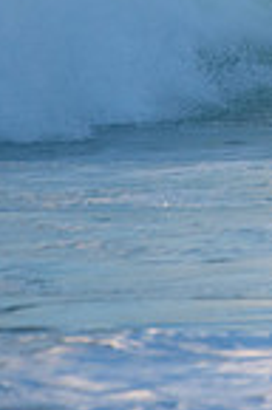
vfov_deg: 1.0
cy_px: -64
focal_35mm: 2004
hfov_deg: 0.7
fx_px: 22820
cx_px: 728
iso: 1000
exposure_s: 1/2000
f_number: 5.6
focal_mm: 500
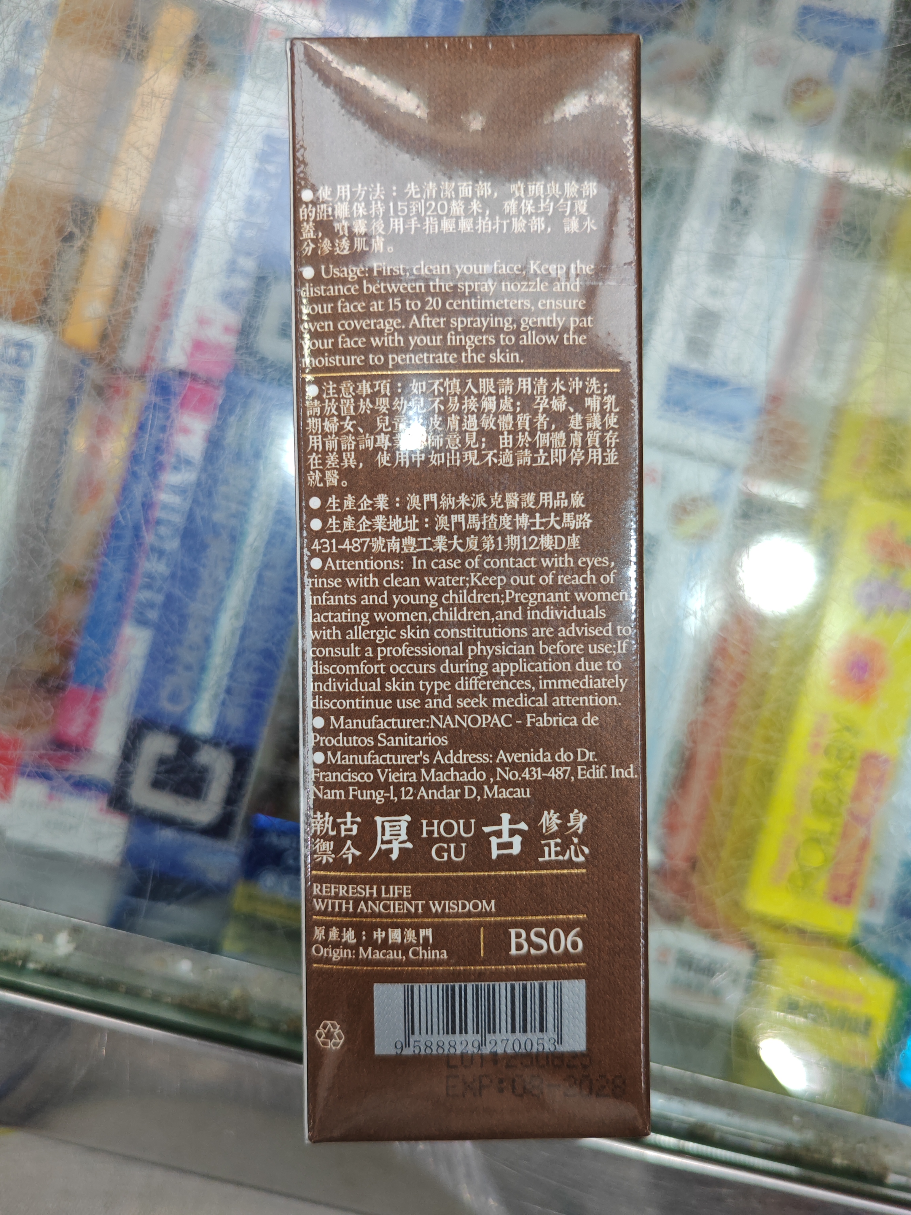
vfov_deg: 67.3
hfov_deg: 53.1
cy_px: 608
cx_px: 456
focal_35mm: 26
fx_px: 912
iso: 50
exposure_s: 1/100
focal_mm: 5.4
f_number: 1.6
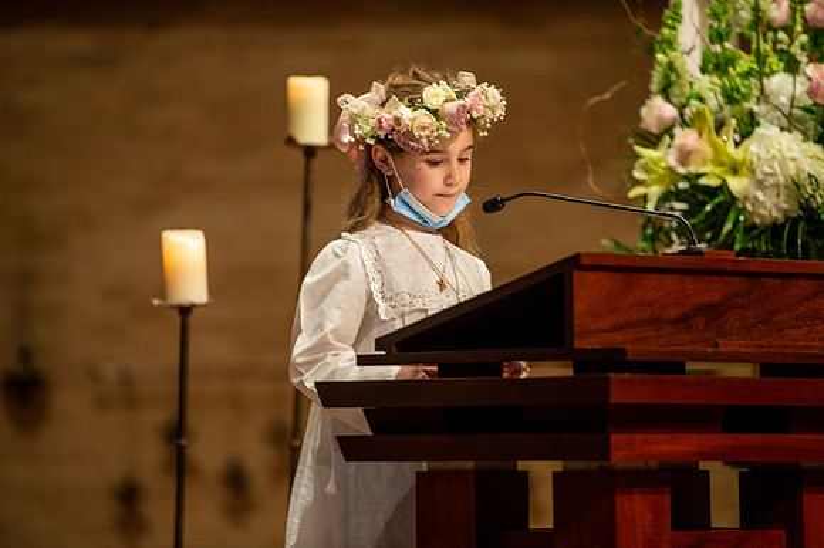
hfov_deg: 10.3
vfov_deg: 6.9
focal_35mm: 200
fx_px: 4575
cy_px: 274
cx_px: 412
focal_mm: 200
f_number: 2.8
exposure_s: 1/100
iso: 1600
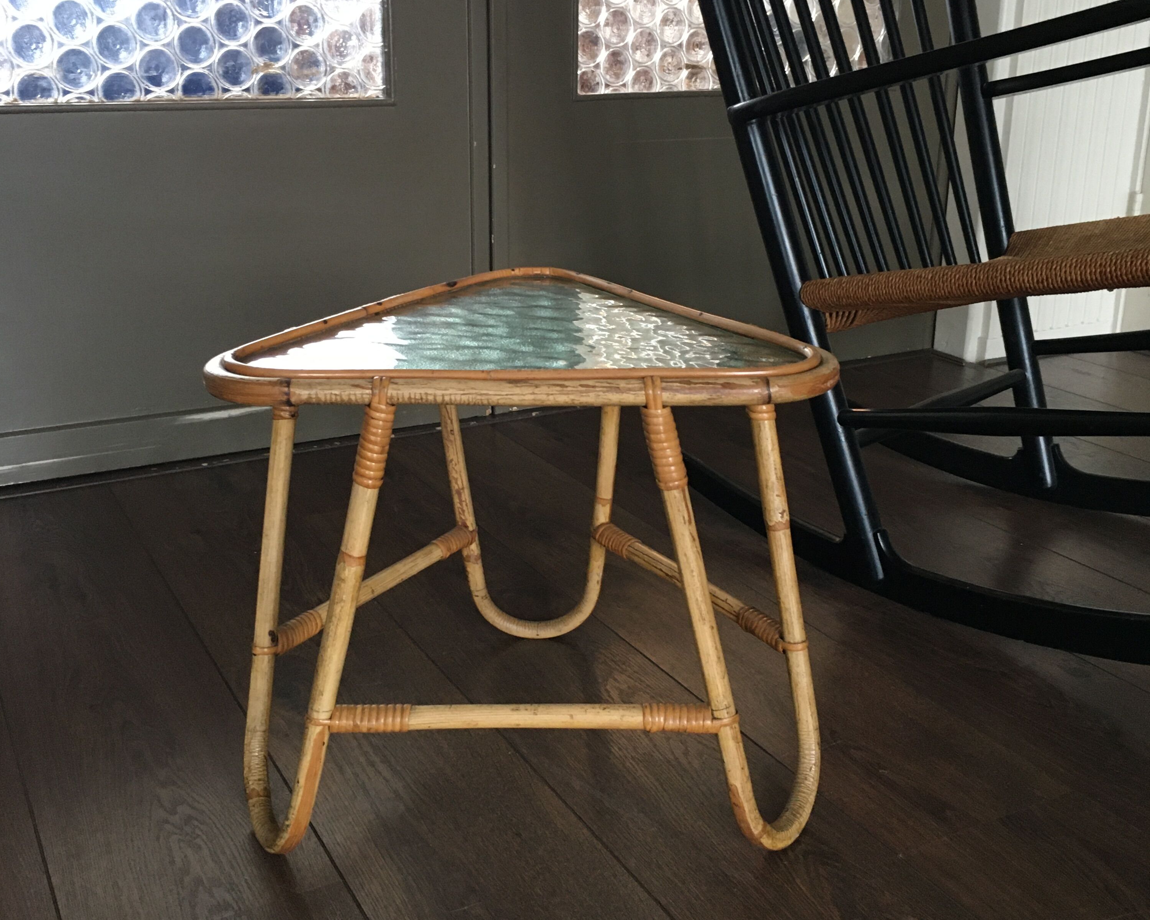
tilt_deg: -16.2
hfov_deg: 47.9
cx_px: 573
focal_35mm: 38
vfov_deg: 39.1
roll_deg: -1.1
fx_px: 1293
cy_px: 421
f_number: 2.2
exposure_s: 1/33
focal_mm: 4.15
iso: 160
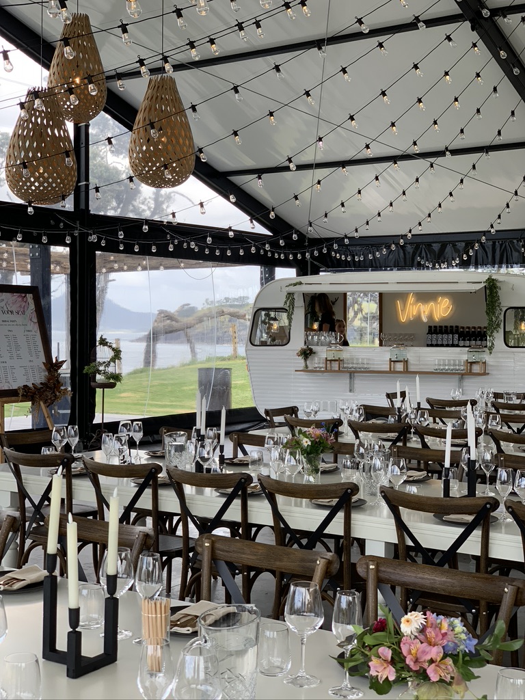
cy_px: 350
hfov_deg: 28.0
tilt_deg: +0.5
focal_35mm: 52
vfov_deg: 36.8
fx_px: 1052
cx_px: 262
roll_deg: -0.5
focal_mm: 6
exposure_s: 1/139
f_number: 2.4
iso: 16
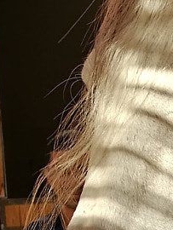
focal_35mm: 160
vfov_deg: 11.8
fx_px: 1064
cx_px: 422
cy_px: 354
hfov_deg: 8.5
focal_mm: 4.5
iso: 50
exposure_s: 1/326
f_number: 2.2
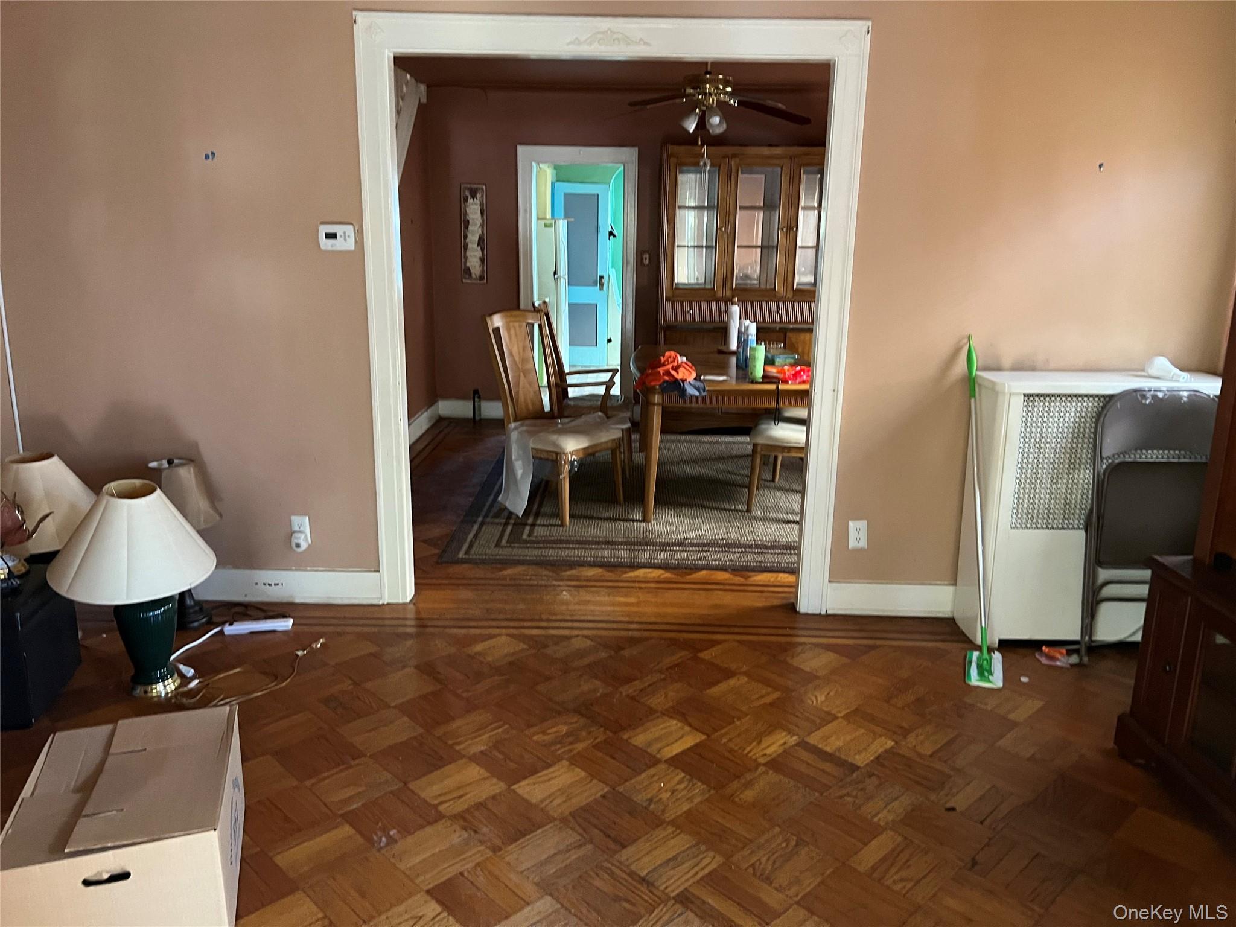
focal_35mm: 26
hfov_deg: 67.3
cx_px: 618
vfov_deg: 53.1
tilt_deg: -11.7
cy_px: 464
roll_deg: -0.8
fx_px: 928
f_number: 1.5
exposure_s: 1/40
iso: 640
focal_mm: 5.7
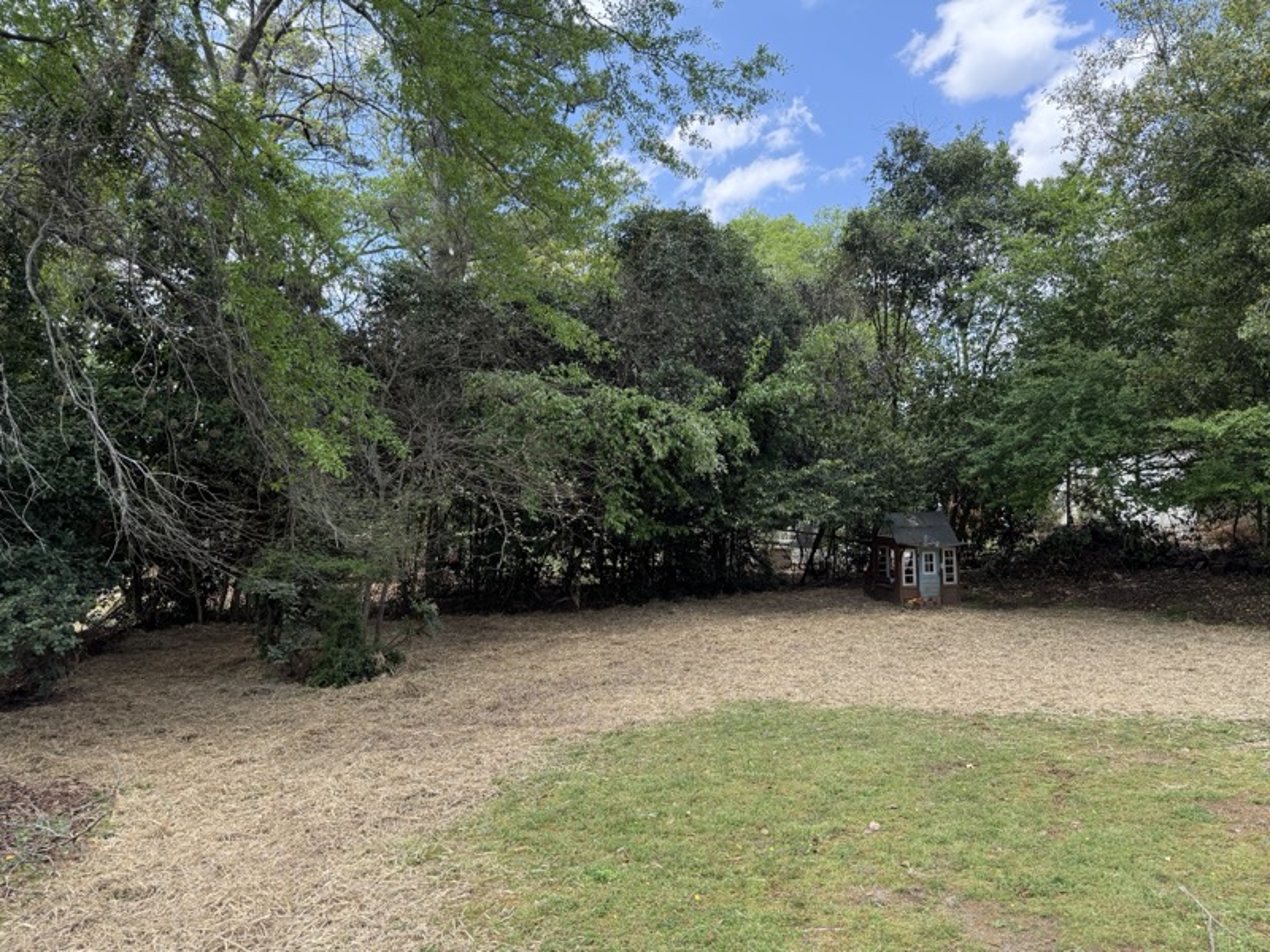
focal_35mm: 24
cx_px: 635
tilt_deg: +0.8
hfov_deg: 71.6
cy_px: 476
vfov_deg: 56.8
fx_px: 881
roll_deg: +0.0
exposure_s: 1/849
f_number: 1.78
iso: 100
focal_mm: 6.76
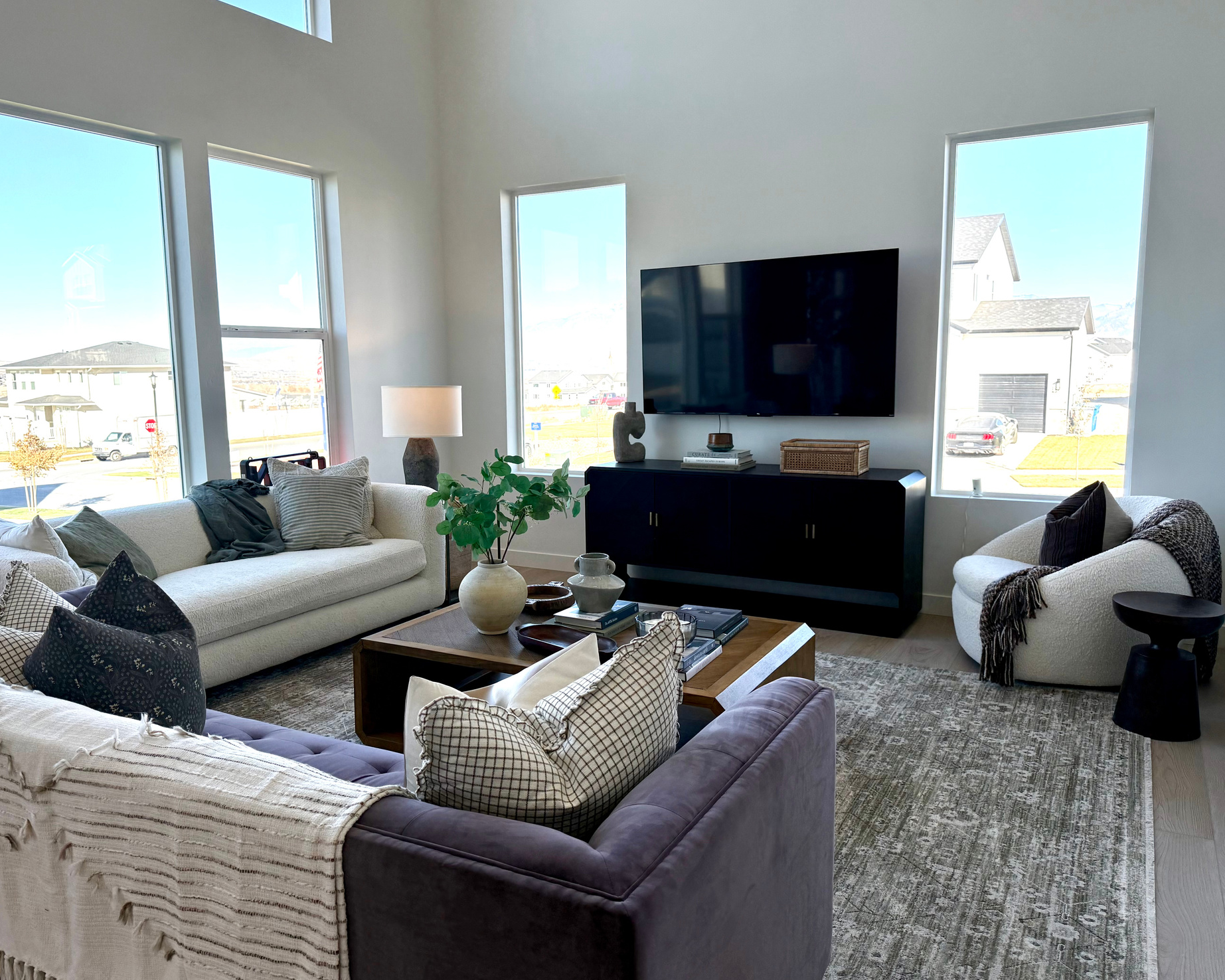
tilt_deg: -7.5
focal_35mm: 26
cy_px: 493
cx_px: 588
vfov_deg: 54.9
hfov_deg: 66.0
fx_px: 943
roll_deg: +0.9
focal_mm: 6.76
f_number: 1.78
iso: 100
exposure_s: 1/1337
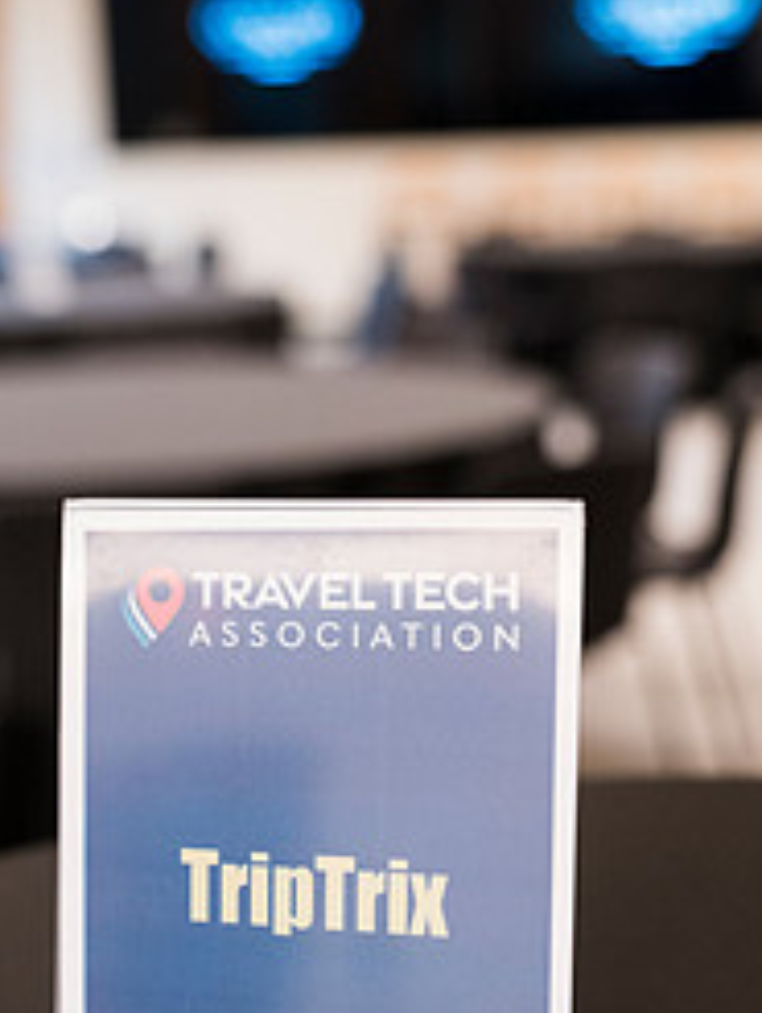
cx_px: 342
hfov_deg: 20.5
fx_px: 2110
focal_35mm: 72
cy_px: 770
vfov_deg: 26.6
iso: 1600
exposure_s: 1/200
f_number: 3.2
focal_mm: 41
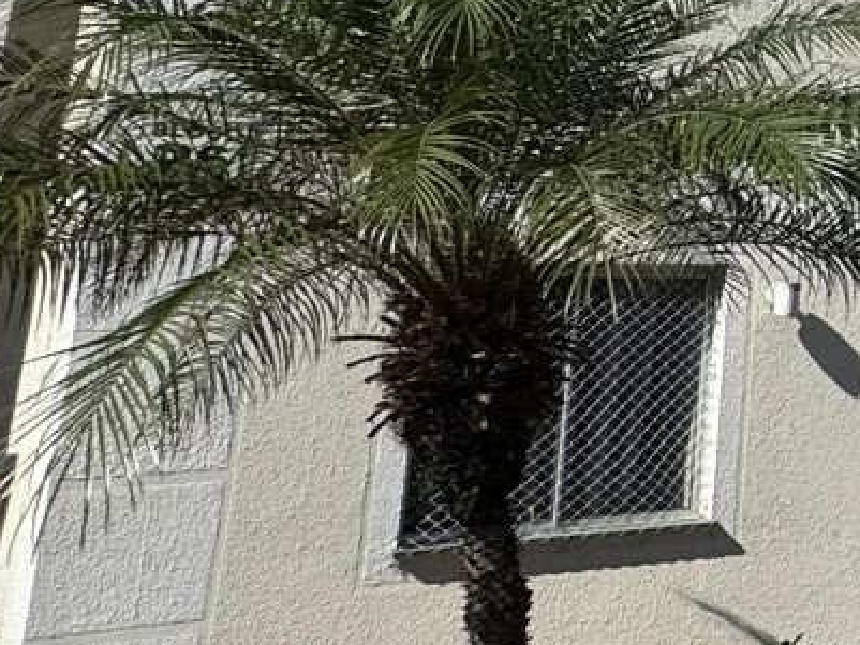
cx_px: 1651
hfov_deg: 19.3
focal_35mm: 67
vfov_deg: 21.1
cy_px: -30
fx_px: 1665
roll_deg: +5.2
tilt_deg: +15.7
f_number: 2.2
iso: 50
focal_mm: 2.22
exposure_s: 1/3247
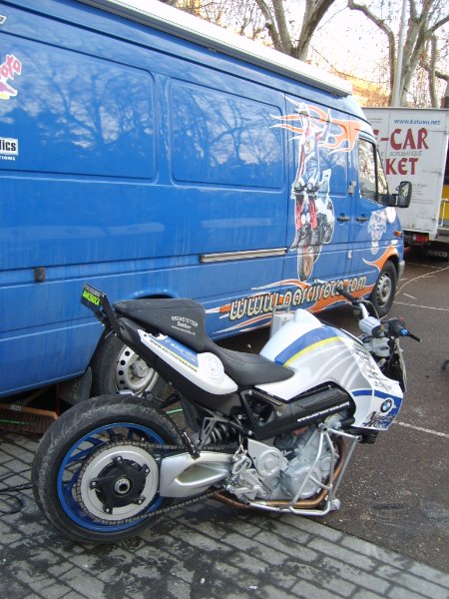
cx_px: 224
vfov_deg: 52.6
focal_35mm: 35
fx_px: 605
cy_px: 300
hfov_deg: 40.7
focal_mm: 5.8
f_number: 2.8
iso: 69
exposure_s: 1/30
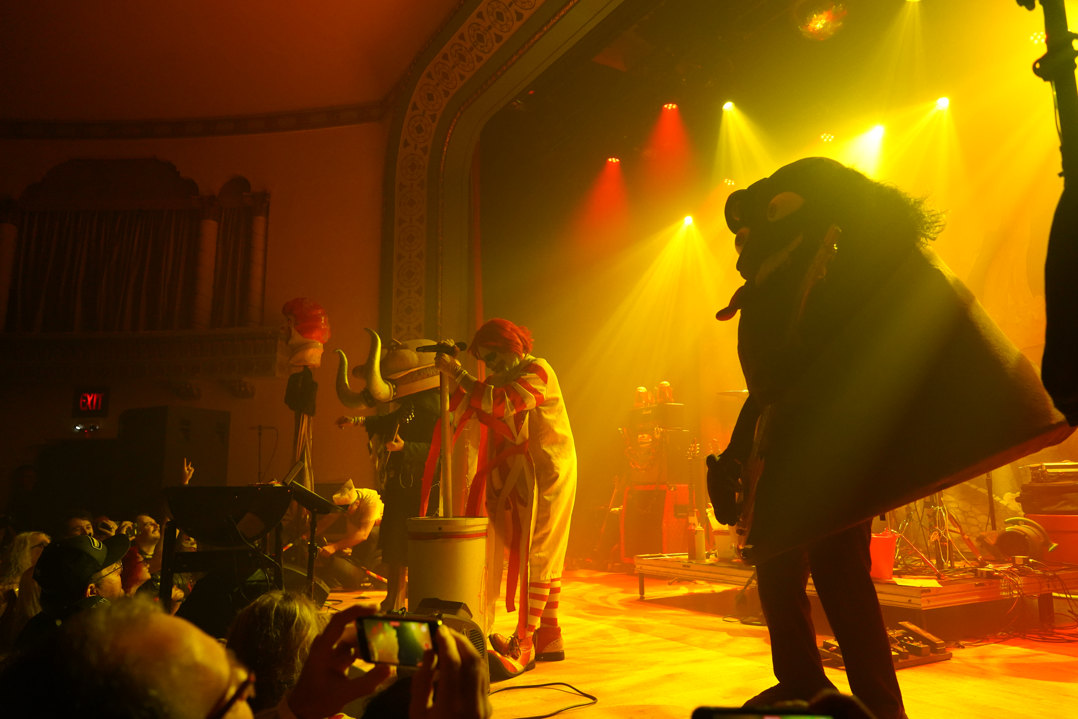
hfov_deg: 69.4
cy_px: 360
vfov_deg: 49.6
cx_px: 539
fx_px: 778
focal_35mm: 26
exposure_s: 1/160
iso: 6400
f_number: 4
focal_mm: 26
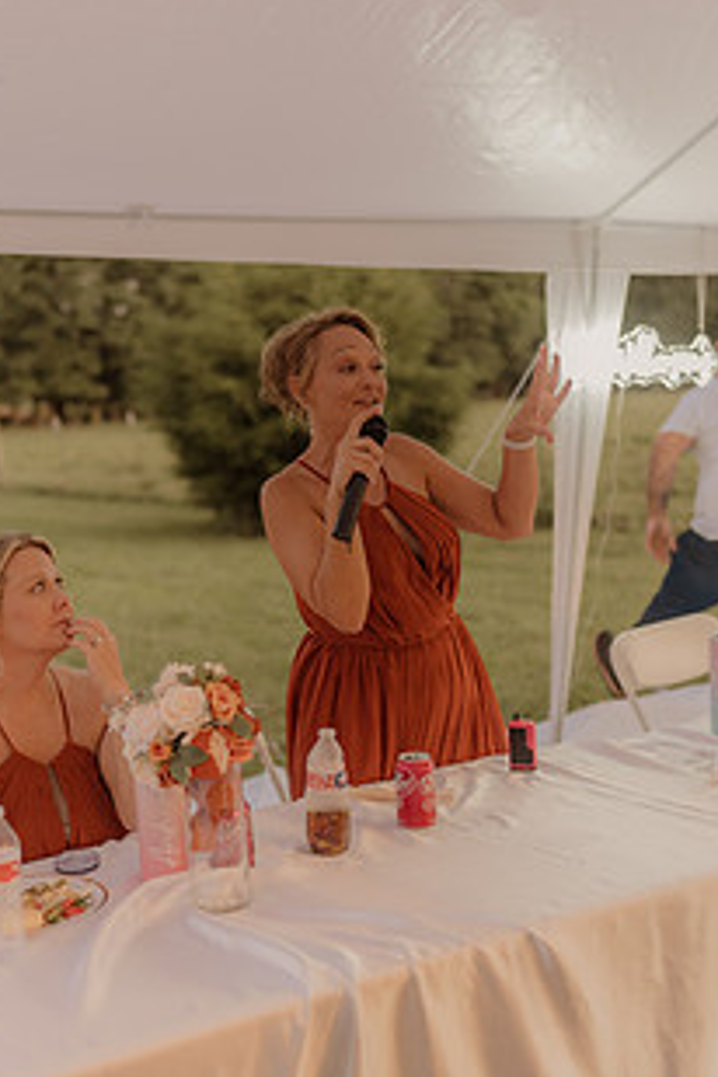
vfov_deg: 38.9
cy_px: 512
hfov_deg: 26.5
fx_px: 1526
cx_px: 359
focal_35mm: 51
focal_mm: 35
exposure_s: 1/160
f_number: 1.4
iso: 500
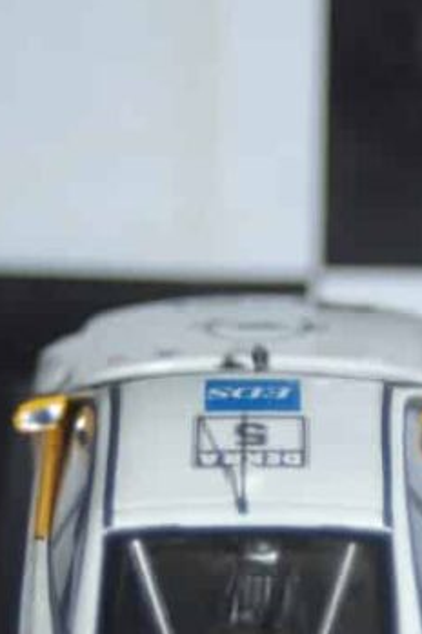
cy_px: 608
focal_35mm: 233
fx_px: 4097
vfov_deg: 8.8
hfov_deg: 5.9
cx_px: 260
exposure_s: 1/80
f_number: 5.6
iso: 320
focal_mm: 60
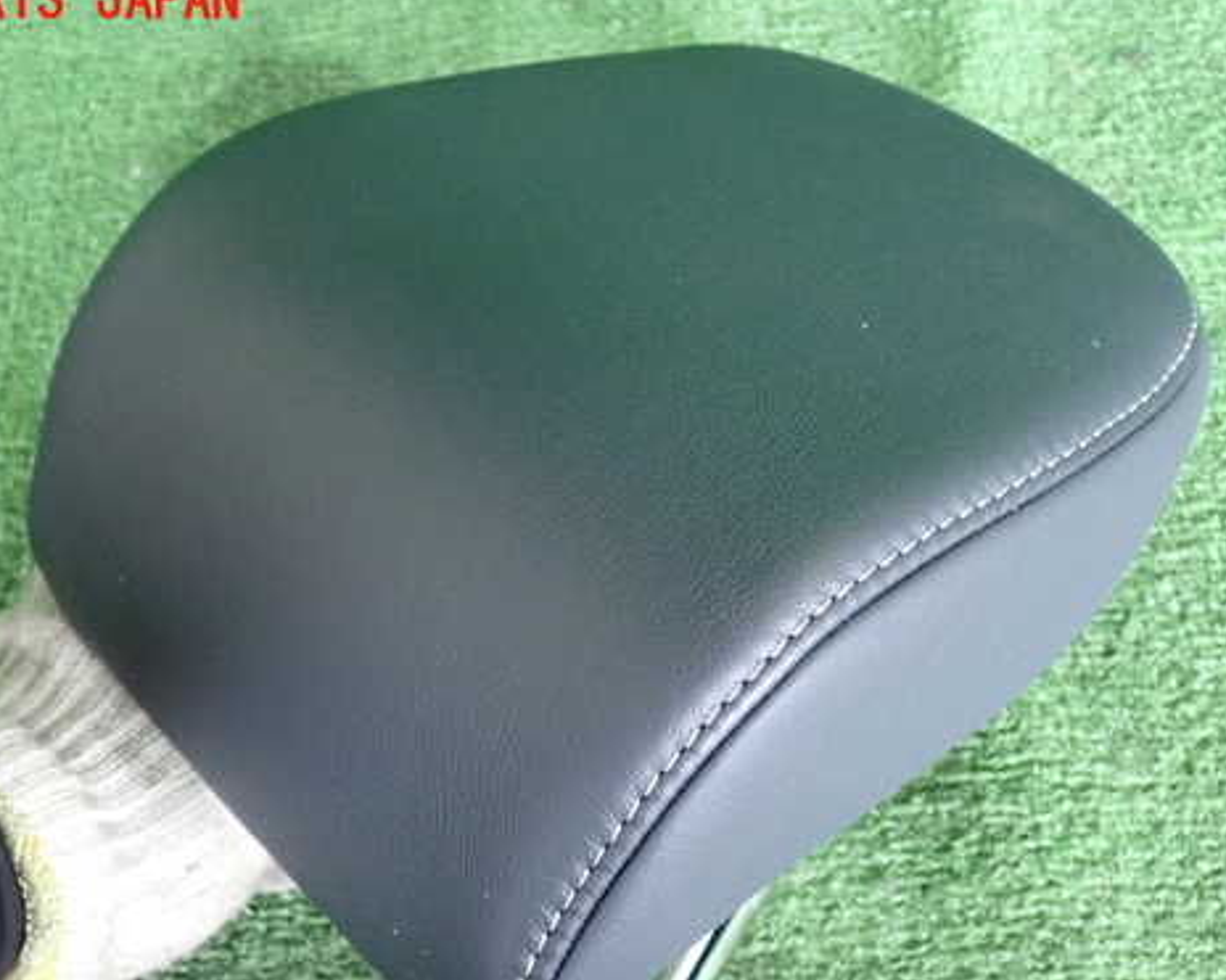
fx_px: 1741
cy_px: 563
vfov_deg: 31.4
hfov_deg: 38.7
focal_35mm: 48
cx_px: 552
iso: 1250
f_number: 2.7
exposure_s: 1/125
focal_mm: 6.83
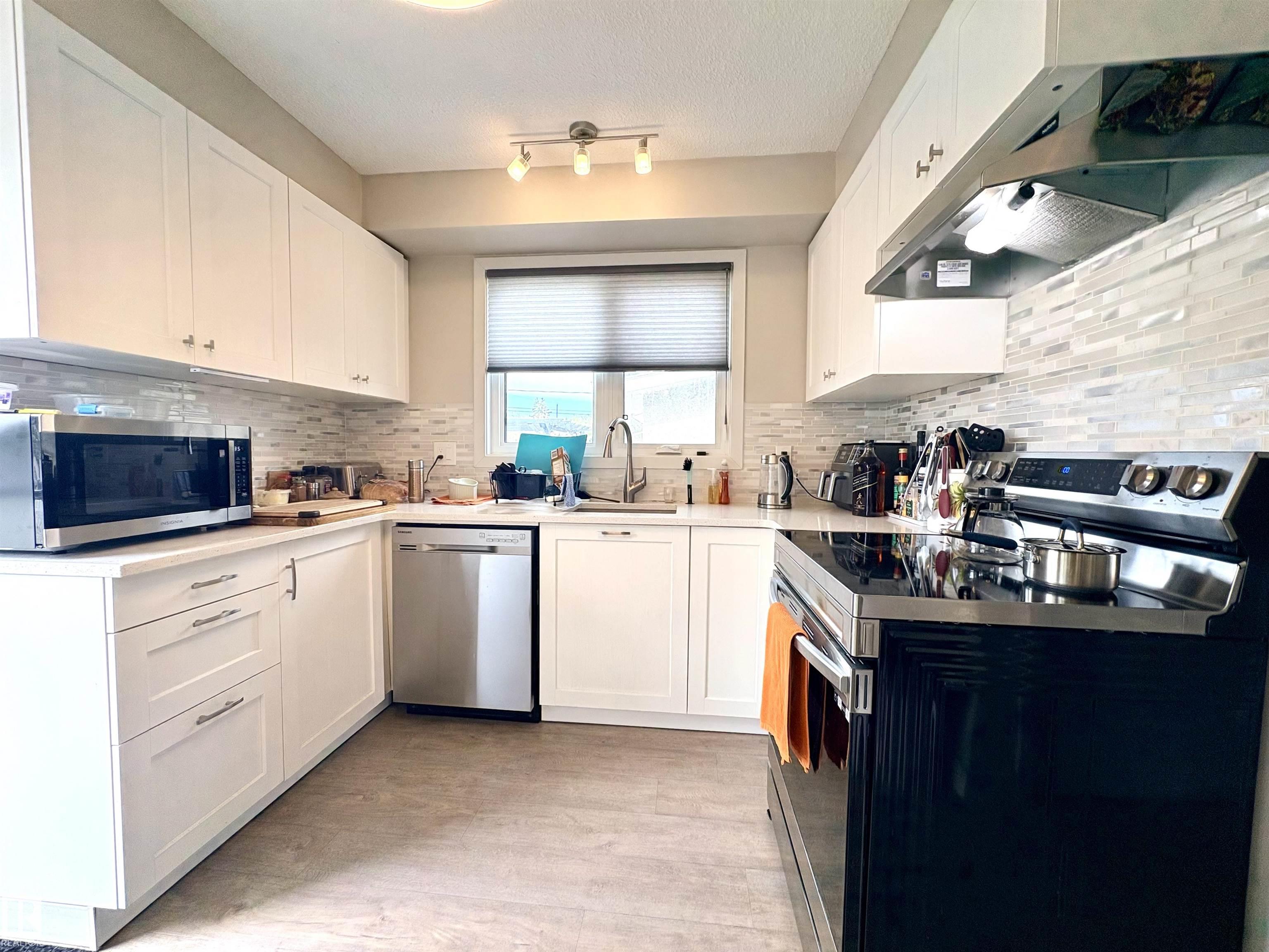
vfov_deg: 85.7
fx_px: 513
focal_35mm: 14
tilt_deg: -2.6
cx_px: 634
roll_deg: +0.0
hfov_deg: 102.1
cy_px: 476
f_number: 2.2
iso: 64
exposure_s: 1/127
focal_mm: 2.22
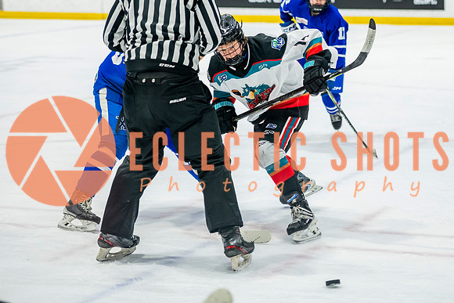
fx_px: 1563
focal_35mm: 124
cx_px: 265
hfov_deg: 16.5
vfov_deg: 11.1
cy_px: 105
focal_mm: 92
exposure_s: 1/1000
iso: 1600
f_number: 3.2
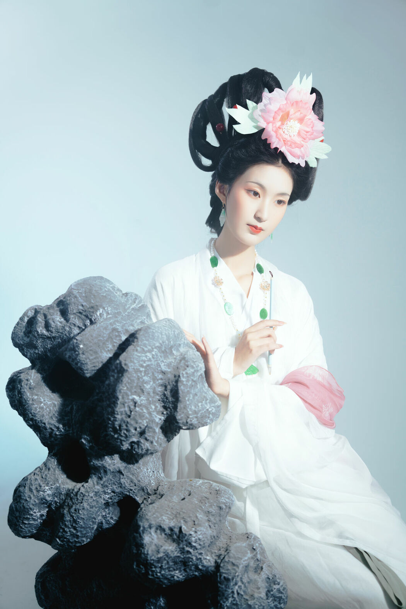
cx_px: 203
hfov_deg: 27.0
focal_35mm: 50
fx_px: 846
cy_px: 304
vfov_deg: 39.6
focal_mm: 50
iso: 100
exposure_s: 1/200
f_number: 2.8
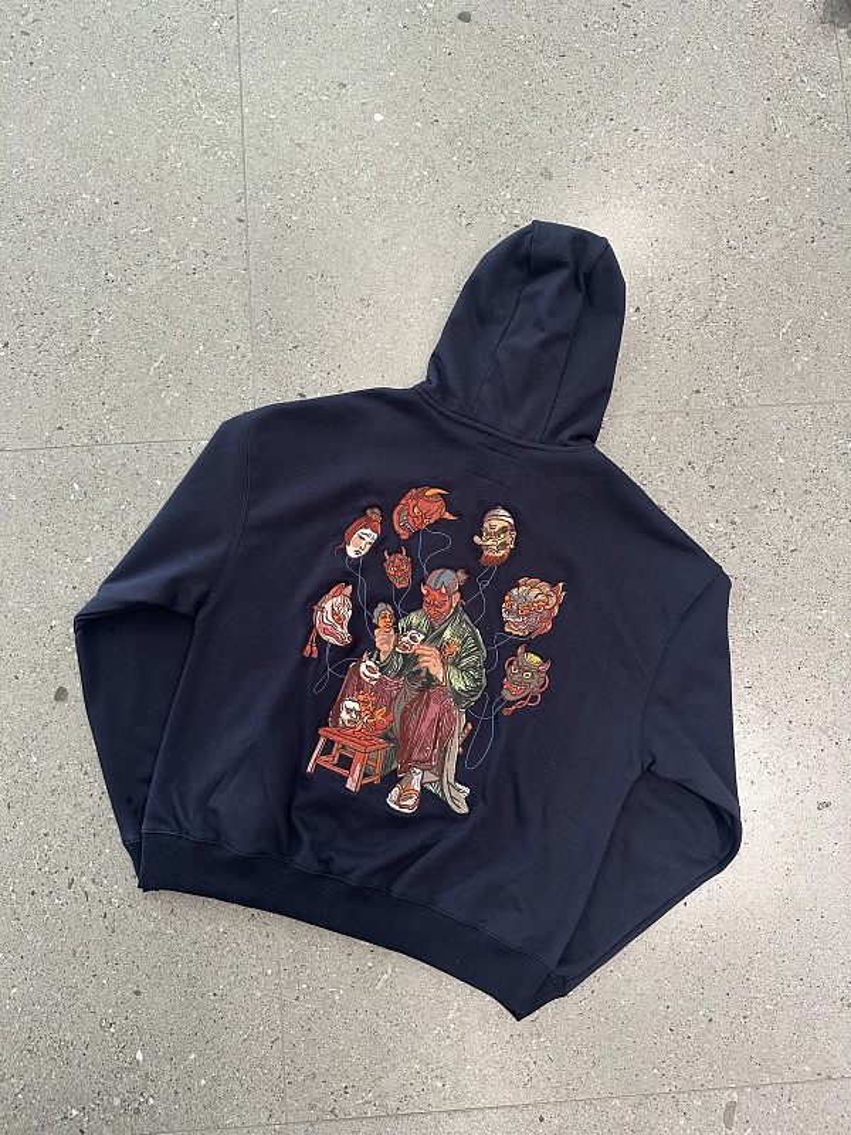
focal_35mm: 24
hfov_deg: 56.8
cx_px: 426
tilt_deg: -83.8
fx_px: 787
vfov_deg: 71.6
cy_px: 568
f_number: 1.78
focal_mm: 6.86
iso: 250
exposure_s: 1/60
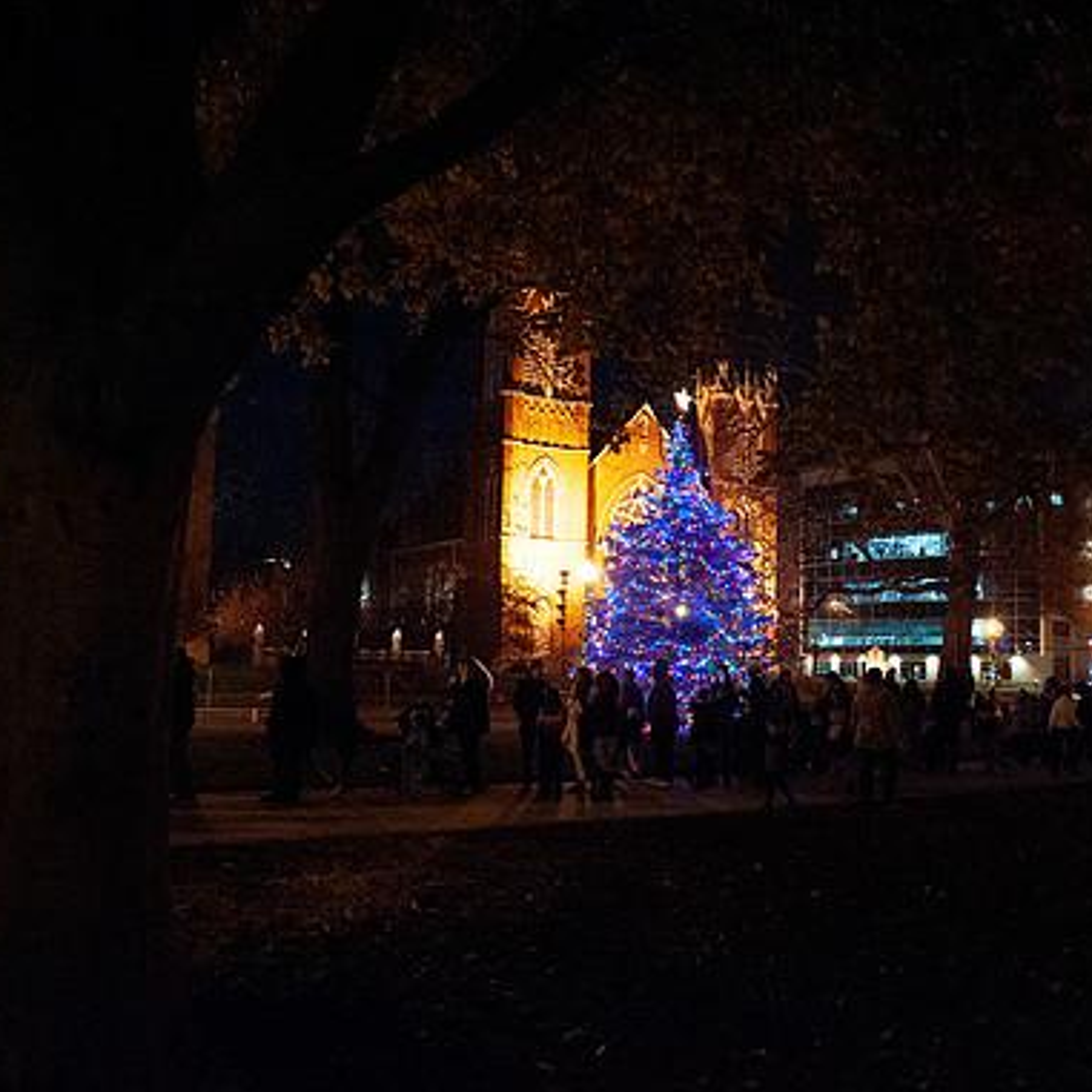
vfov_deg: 52.5
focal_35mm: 31
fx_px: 1106
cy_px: 545
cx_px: 656
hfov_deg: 52.2
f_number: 2.8
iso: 6400
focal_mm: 24
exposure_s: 1/125
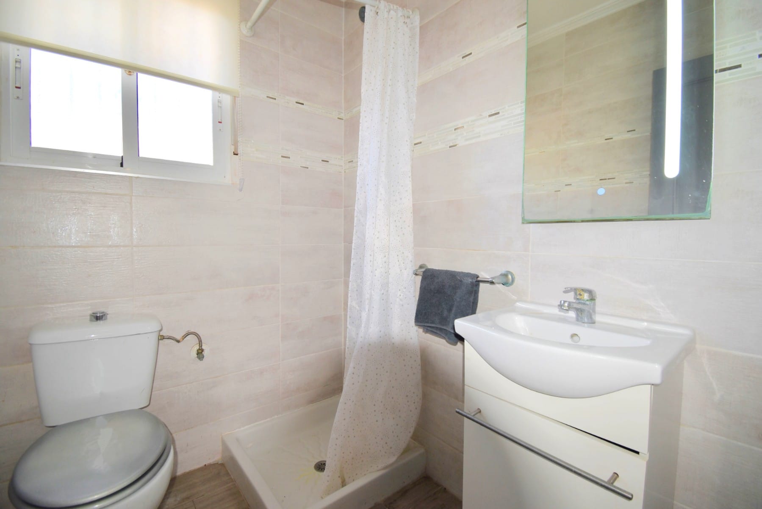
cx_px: 381
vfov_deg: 77.3
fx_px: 318
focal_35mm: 15
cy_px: 254
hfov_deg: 100.4
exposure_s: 1/60
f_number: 4.5
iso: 100
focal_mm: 10
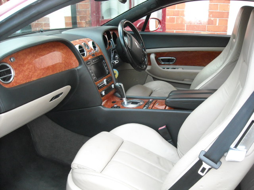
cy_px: 95
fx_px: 257
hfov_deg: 52.6
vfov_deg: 40.7
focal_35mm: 35
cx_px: 127
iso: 282
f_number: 2.8
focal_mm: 5.7
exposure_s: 1/192
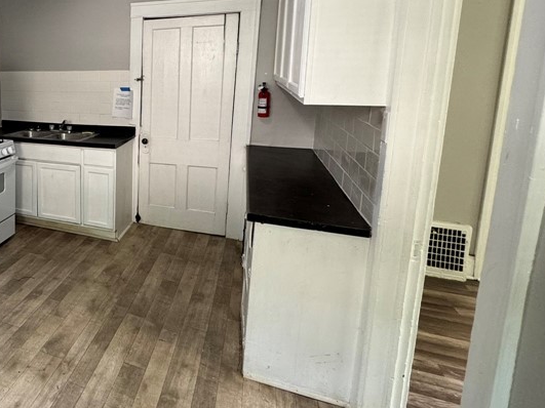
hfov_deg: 54.9
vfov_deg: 50.3
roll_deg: +0.4
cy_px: 130
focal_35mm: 27
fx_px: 425
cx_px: 35
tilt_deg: -9.8
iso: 200
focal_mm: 2.22
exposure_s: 1/60
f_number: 2.2
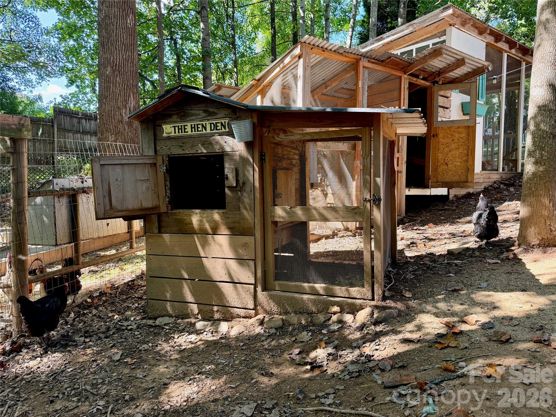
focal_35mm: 24
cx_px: 278
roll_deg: -0.8
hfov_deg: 71.6
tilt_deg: -3.4
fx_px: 385
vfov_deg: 56.8
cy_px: 208
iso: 160
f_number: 1.78
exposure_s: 1/226
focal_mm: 6.76
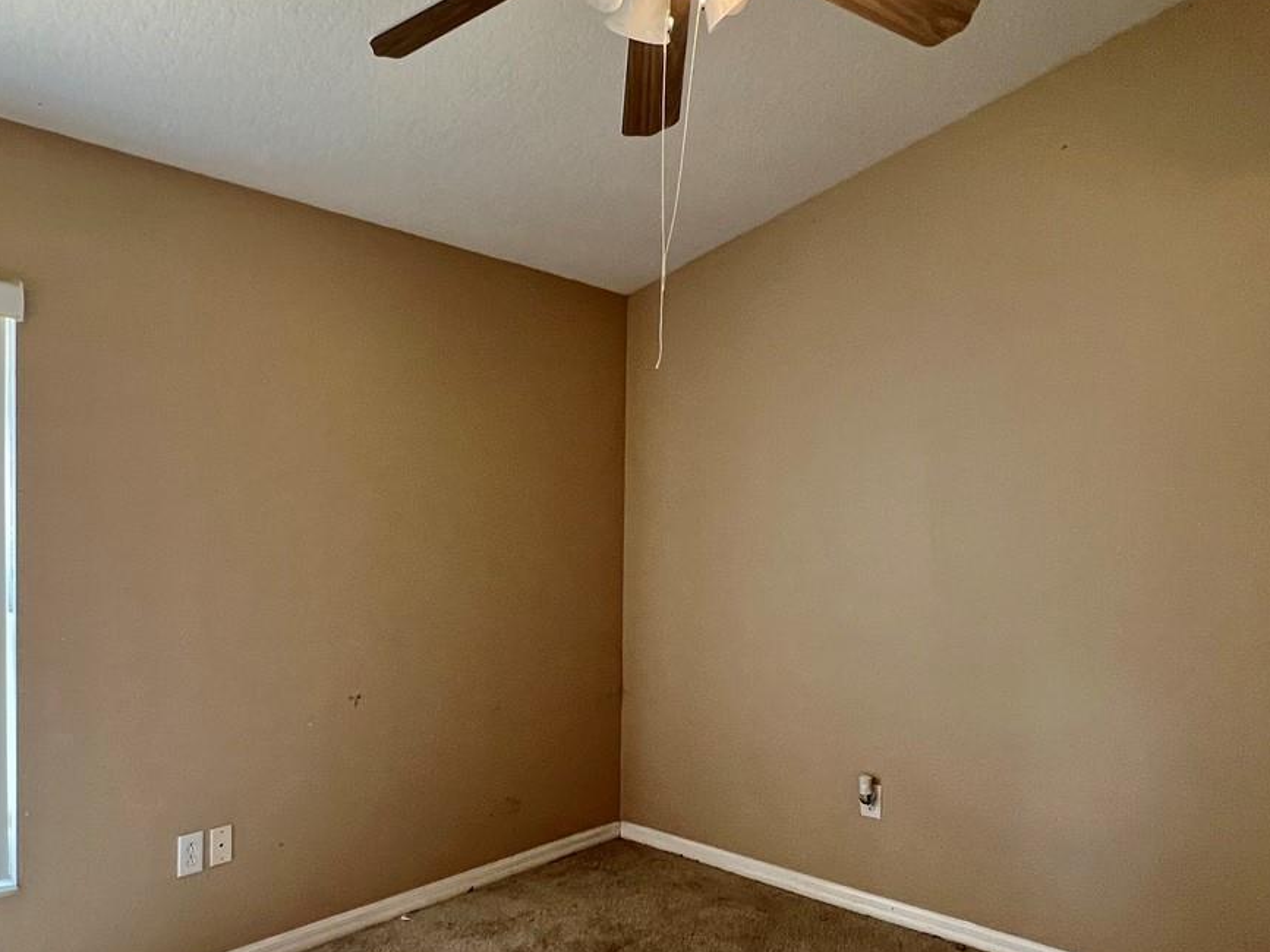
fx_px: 880
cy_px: 558
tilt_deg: -1.8
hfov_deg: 71.1
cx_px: 530
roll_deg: -0.5
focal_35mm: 24
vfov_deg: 56.5
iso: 200
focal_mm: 1.57
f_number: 1.8
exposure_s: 1/60
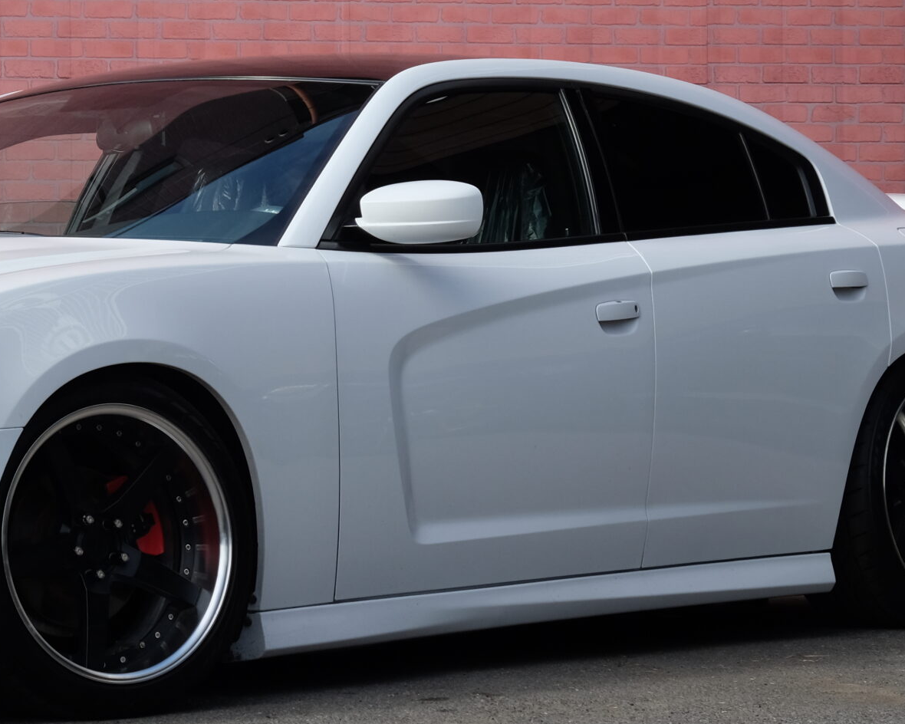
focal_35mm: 169
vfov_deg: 9.1
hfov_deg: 11.4
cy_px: 365
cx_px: 160
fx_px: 4527
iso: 400
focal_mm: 55
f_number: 9
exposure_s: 1/400
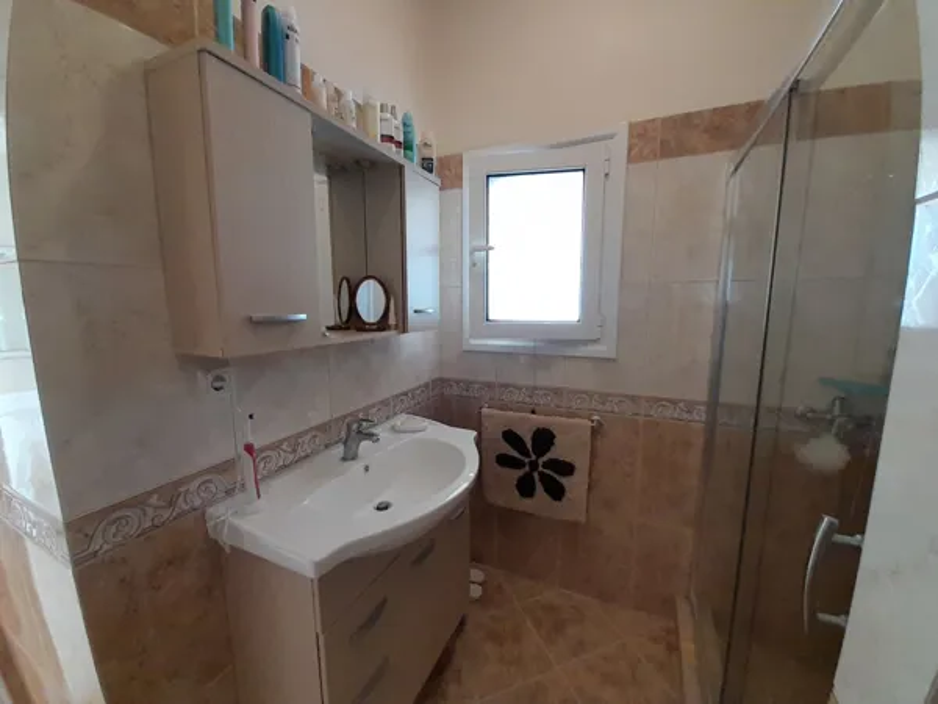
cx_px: 469
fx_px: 352
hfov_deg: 106.2
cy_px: 352
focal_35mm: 13
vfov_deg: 89.9
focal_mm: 1.13
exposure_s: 1/50
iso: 125
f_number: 2.2
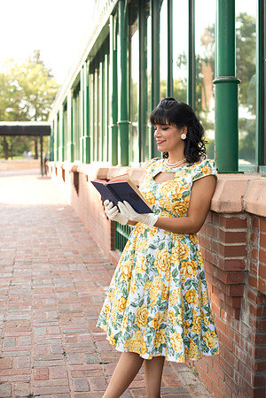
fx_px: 554
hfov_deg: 27.0
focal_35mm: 50
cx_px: 133
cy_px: 199
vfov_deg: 39.6
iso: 200
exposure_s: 1/250
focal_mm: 50
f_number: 2.8
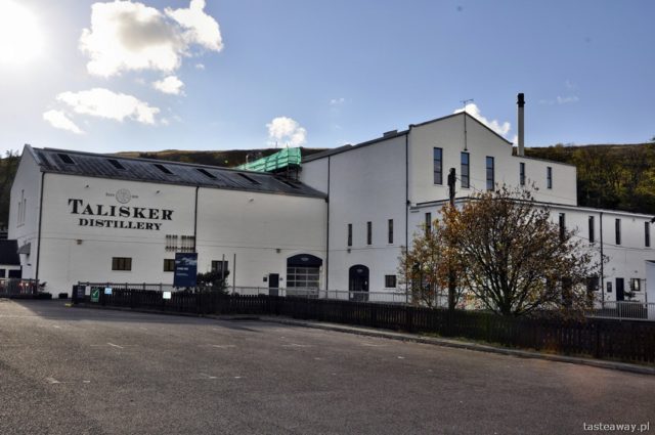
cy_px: 218
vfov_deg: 36.8
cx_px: 328
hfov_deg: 53.2
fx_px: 654
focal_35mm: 36
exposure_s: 1/200
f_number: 14
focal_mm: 24
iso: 200
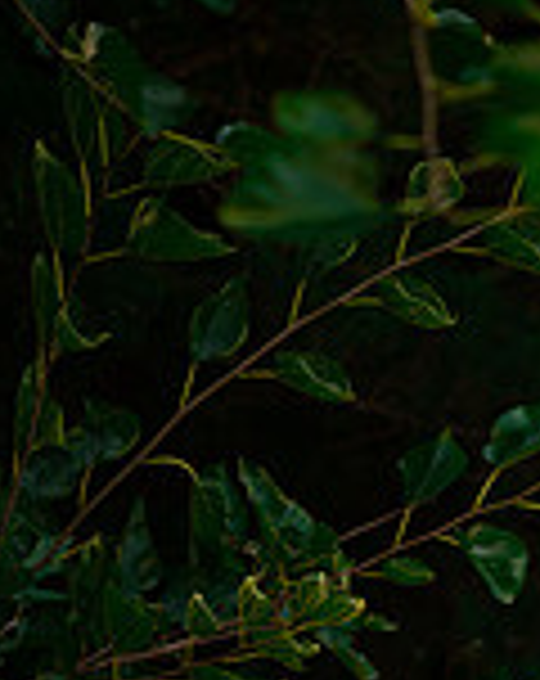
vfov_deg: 8.8
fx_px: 4353
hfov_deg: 6.9
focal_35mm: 217
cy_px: 853
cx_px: 958
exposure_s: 1/250
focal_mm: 60
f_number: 2.8
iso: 100
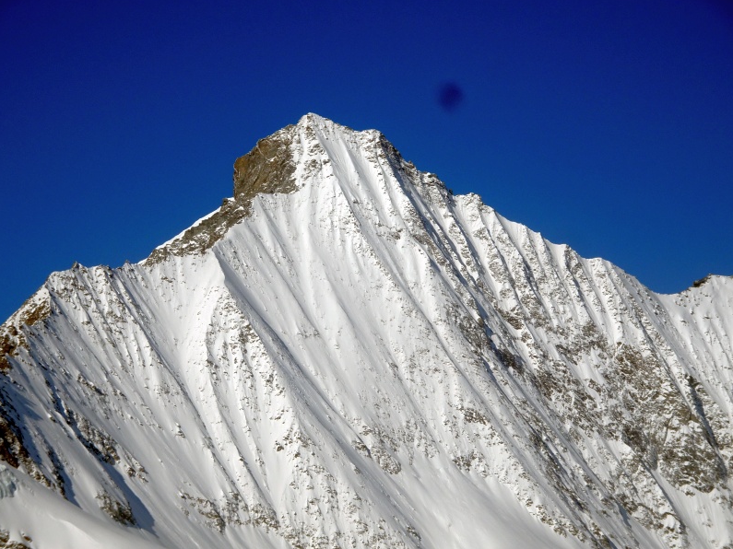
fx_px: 3197
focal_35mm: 151
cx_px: 365
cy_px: 274
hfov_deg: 13.1
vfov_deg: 9.8
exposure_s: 1/1250
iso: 80
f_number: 5.6
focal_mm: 25.66
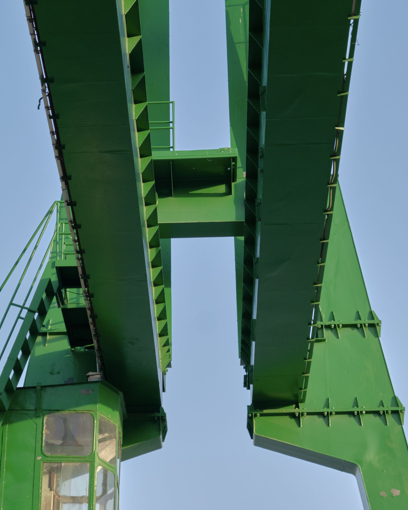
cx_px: 172
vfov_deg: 19.7
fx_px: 1464
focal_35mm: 97
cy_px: 189
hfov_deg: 15.9
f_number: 6.4
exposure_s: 1/350
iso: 400
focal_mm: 39
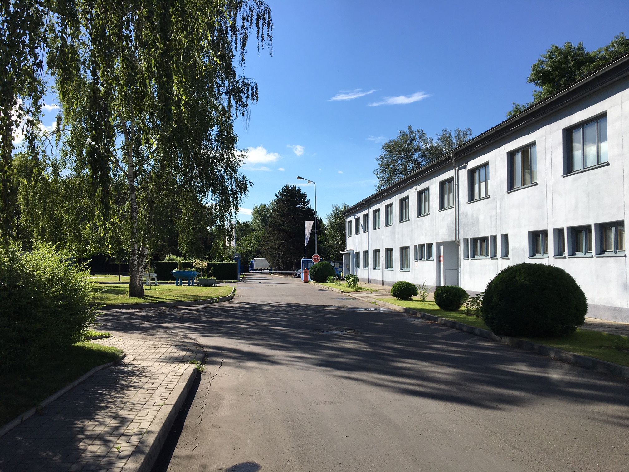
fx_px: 527
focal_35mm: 29
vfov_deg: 48.2
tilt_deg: +3.2
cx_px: 314
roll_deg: -0.2
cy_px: 236
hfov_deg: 61.7
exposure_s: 1/2024
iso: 25
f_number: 2.2
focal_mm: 4.15
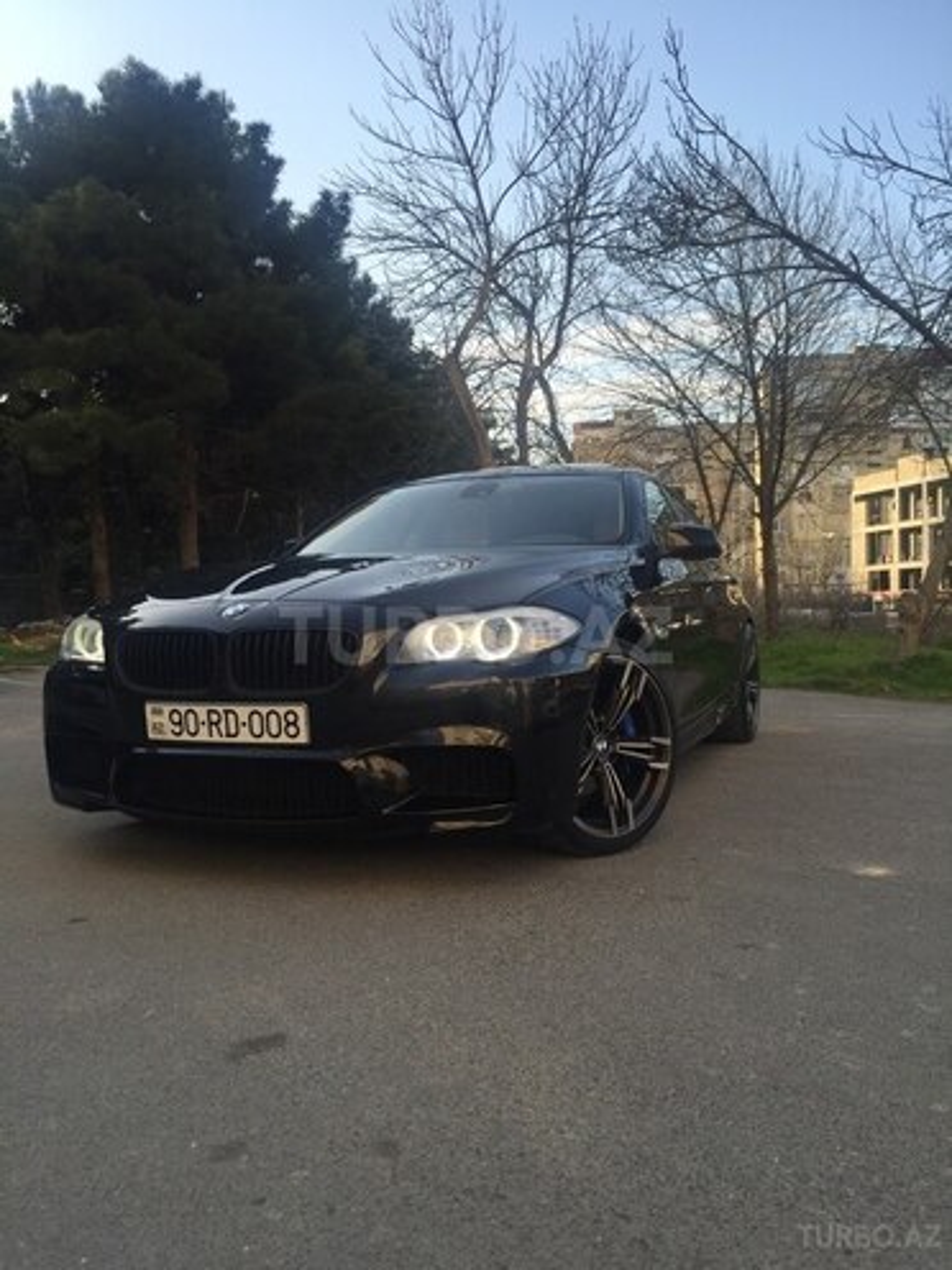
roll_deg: +0.3
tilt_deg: -1.8
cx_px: 476
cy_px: 635
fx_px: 1063
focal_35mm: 29
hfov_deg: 48.2
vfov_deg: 61.7
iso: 32
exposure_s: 1/573
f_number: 2.2
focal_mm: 4.15
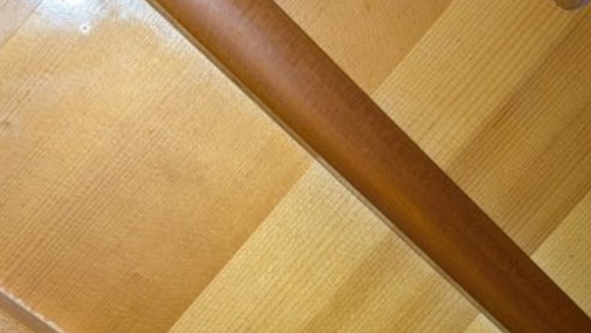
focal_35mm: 55
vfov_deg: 21.5
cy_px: 272
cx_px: 284
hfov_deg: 37.8
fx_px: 862
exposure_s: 1/100
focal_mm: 5.43
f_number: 1.89
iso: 265
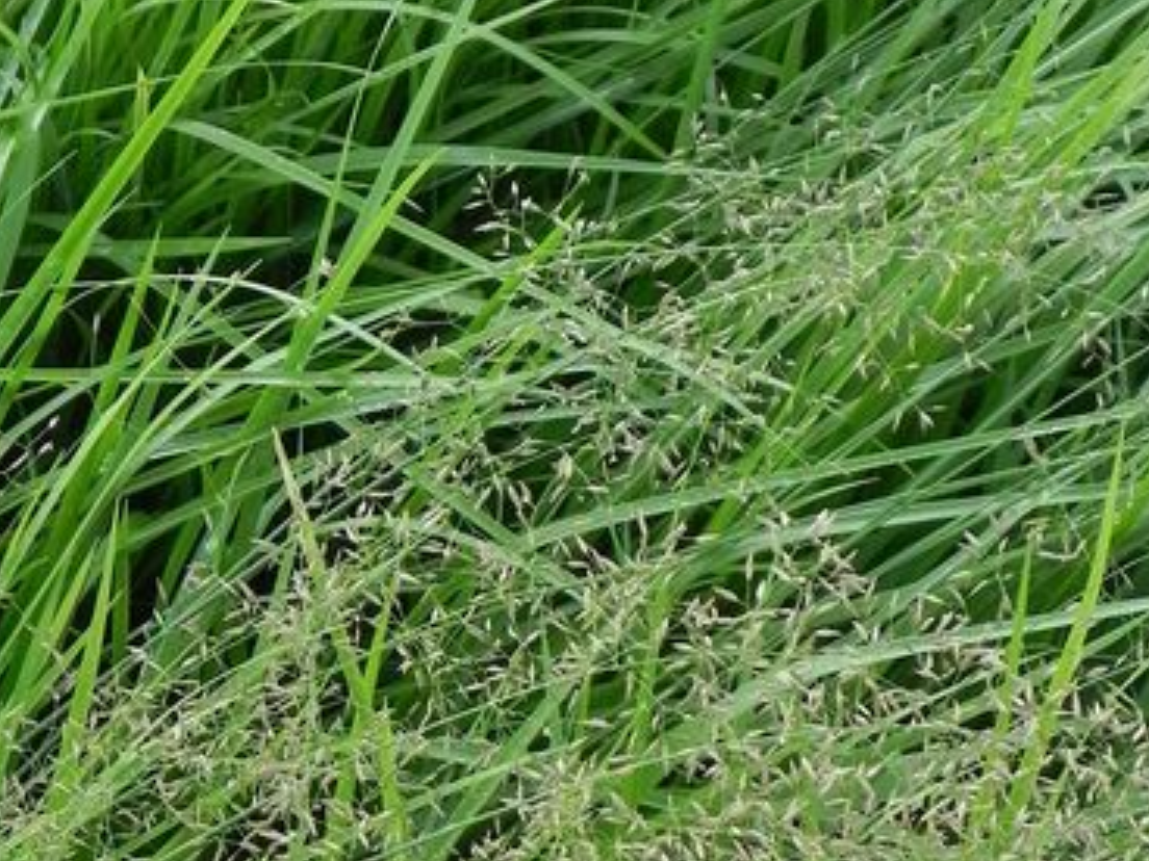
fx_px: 3319
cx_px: 350
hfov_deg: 19.6
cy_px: 377
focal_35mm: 100
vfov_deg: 14.8
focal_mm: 8.2
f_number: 3.5
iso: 160
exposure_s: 1/125
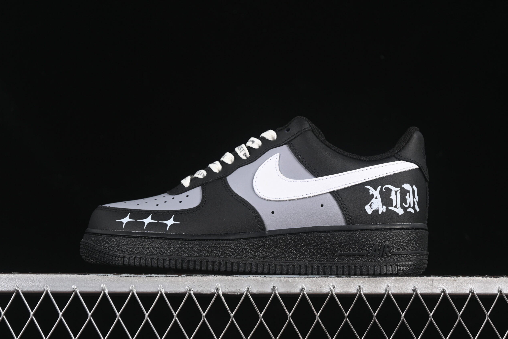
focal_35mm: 76
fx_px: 1072
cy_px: 167
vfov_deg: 17.9
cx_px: 257
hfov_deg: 26.7
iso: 160
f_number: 6.3
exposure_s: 1/50
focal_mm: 50
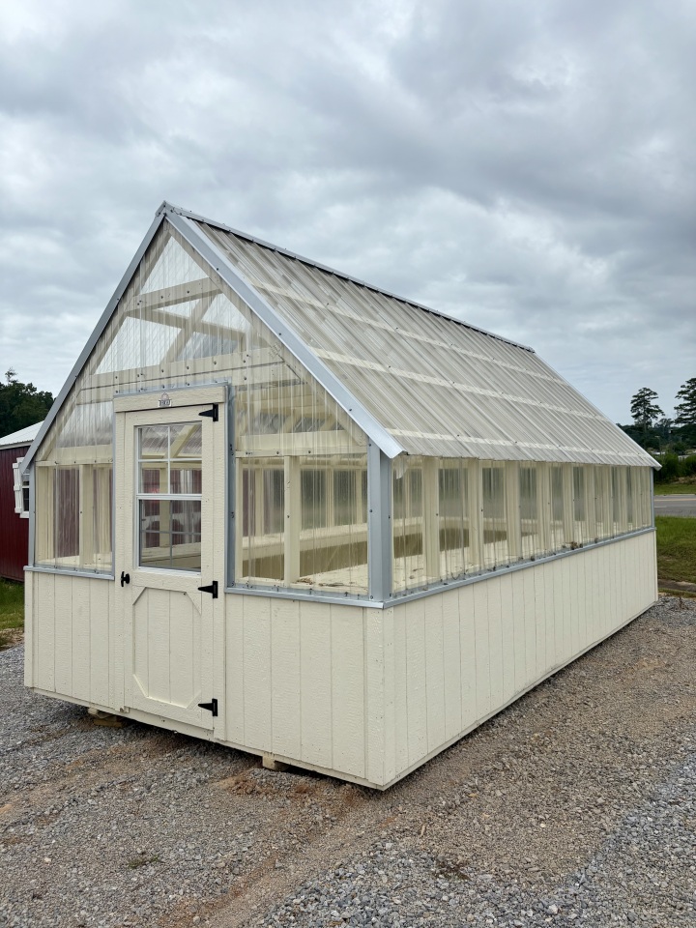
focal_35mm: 26
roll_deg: +2.2
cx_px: 348
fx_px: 697
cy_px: 464
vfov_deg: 67.3
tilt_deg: +0.9
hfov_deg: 53.1
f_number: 1.6
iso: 50
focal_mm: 5.96
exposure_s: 1/4950
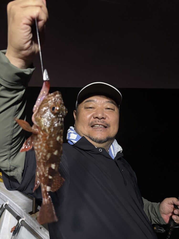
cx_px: 90
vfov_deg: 67.3
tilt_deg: +5.1
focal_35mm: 26
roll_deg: +5.1
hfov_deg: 53.1
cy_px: 120
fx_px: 179
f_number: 1.6
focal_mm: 5.96
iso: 400
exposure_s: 1/60
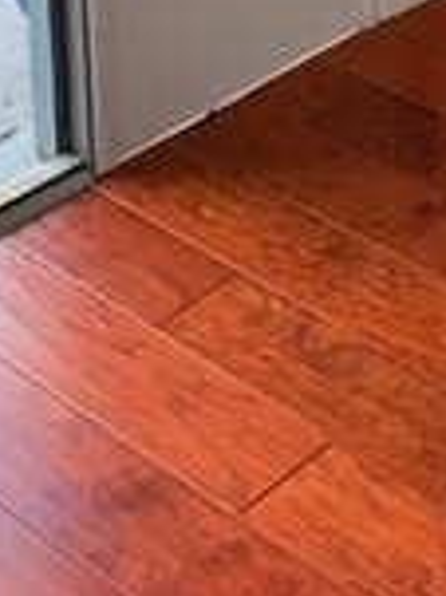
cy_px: -620
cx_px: 837
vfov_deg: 14.6
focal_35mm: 110
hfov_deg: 12.2
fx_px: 1892
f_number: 1.8
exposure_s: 1/30
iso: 32
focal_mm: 4.25
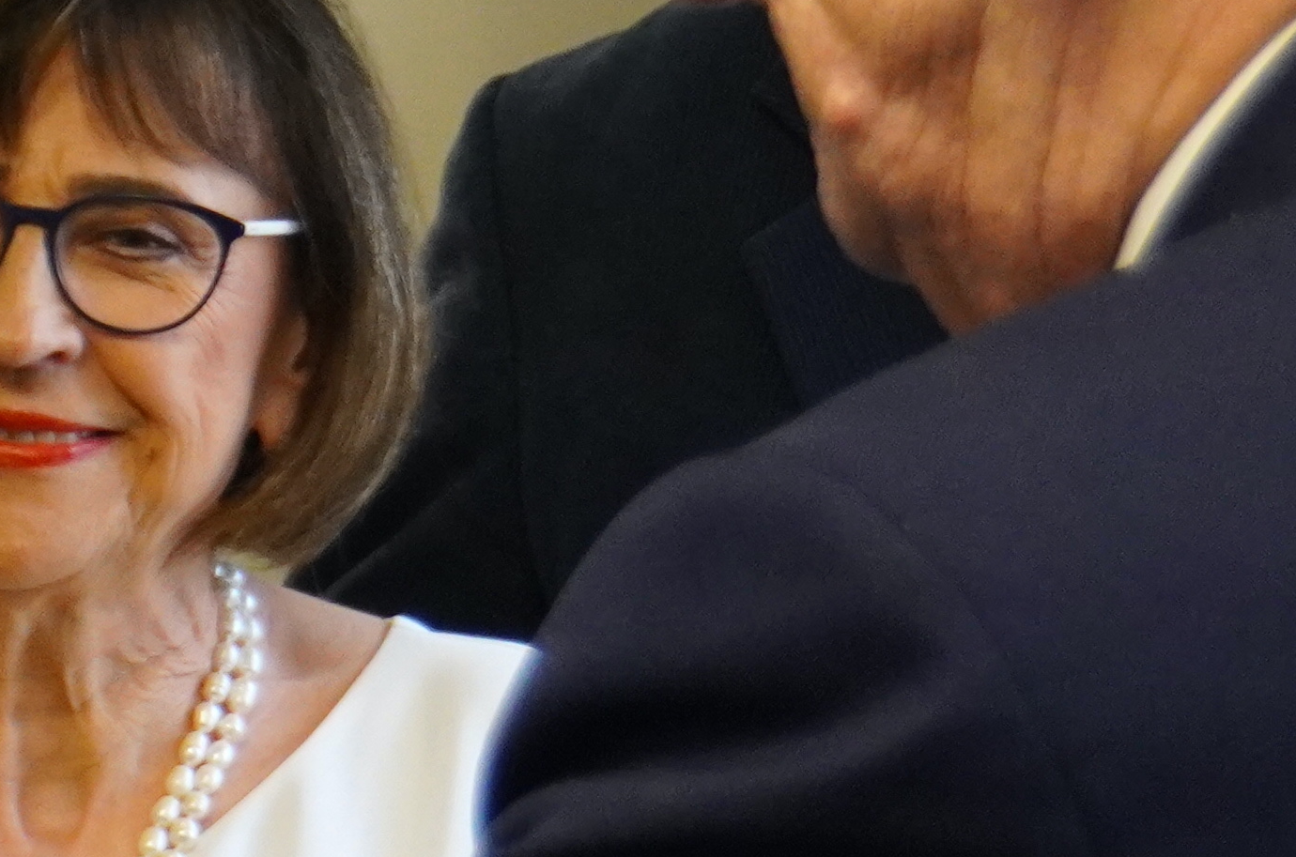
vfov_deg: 5.7
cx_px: -765
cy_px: 1045
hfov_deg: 8.4
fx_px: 8589
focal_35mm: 239
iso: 1600
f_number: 5.6
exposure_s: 1/60
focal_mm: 37
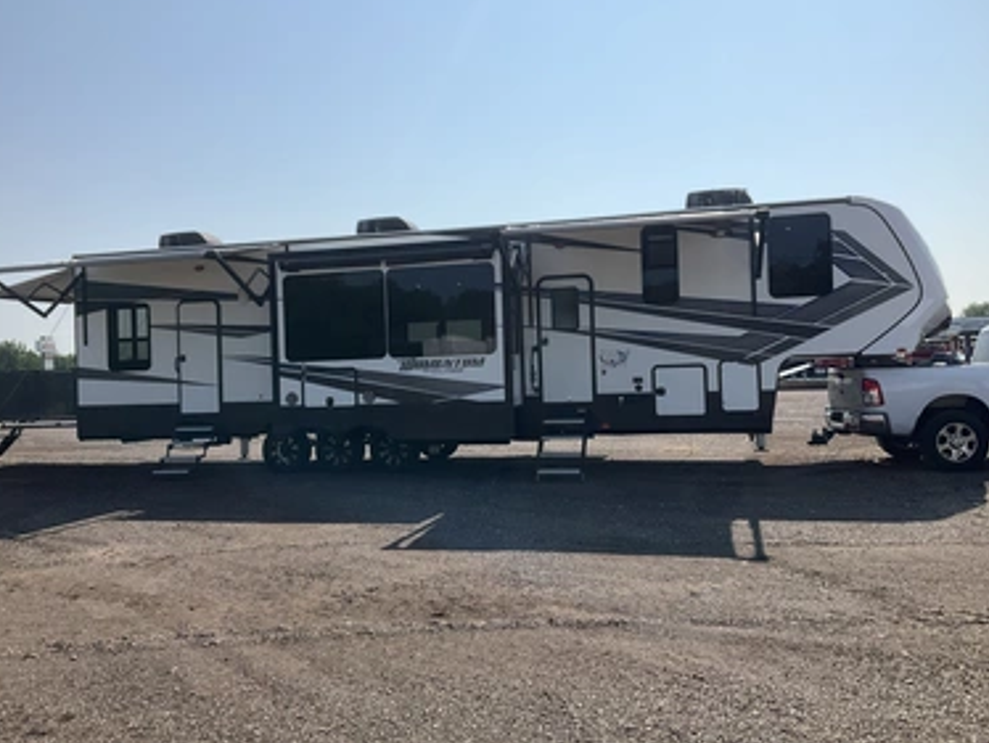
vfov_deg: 45.5
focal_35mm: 31
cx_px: 468
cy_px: 354
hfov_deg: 58.3
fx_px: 886
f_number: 1.8
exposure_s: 1/3788
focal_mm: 3
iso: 25
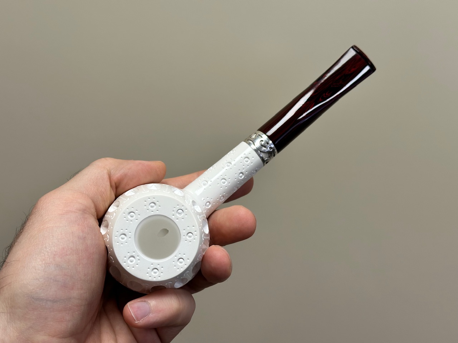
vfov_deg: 30.3
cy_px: 172
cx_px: 229
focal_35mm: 48
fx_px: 635
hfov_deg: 39.7
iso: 50
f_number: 1.78
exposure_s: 1/100
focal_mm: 6.86
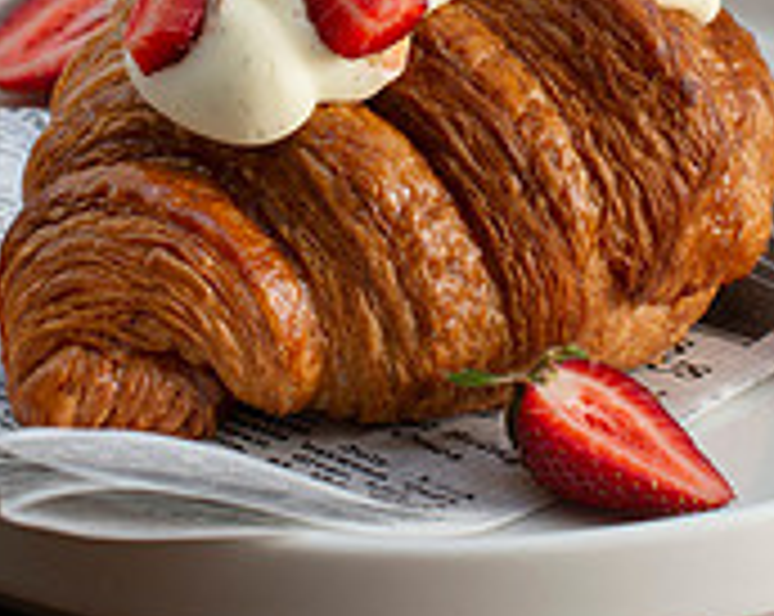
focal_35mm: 188
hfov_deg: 10.3
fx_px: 4299
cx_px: 362
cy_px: -77
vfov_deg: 8.1
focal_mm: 50
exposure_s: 1/200
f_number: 6.3
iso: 200
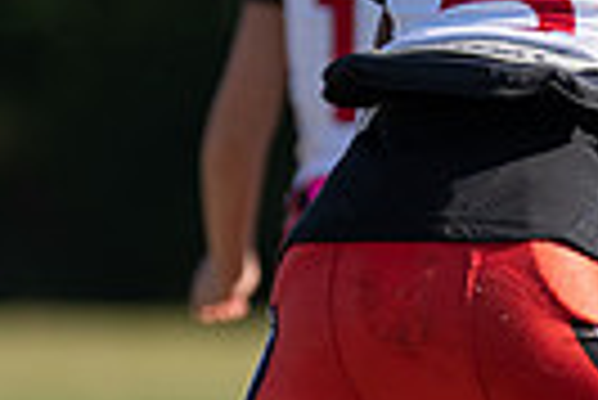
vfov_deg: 1.1
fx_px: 20670
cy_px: 167
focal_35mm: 1243
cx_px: 589
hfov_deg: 1.7
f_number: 2.8
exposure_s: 1/3200
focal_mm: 200
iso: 160
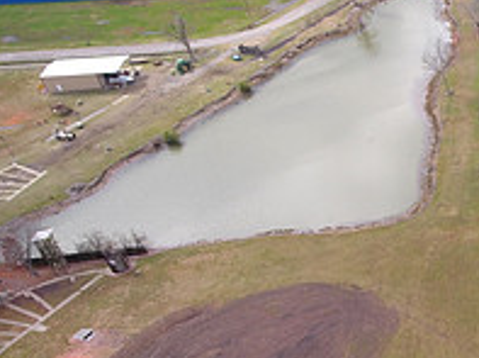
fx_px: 815
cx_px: 698
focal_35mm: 59
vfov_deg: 24.2
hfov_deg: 25.5
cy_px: 303
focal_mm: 3.61
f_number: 2.8
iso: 100
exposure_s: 1/310
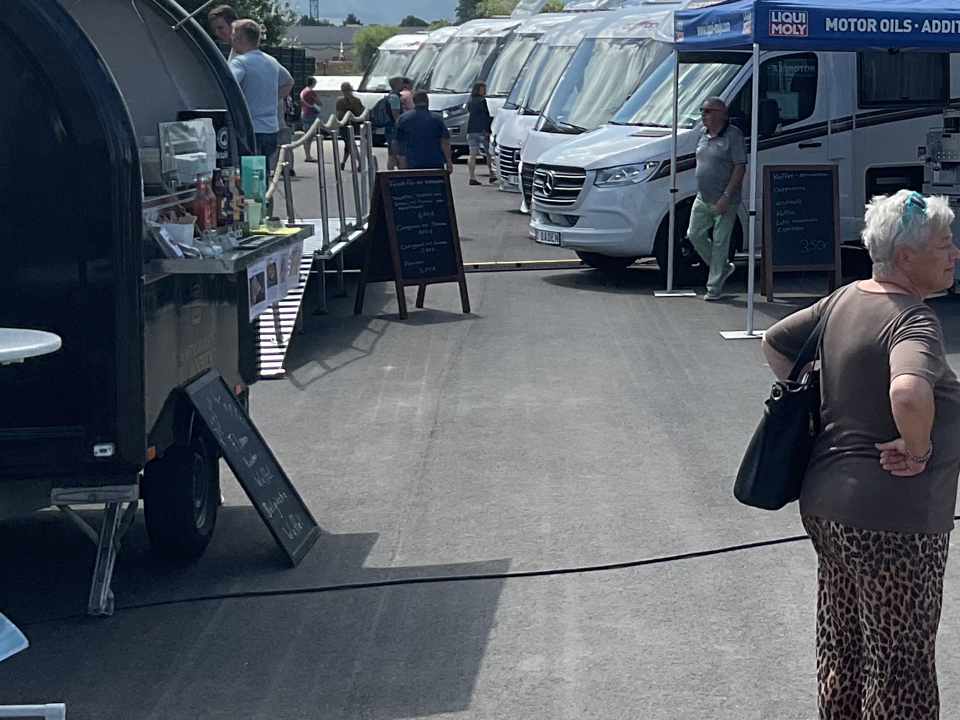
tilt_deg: -3.6
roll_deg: +0.8
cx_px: 1050
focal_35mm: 74
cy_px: 176
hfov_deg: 24.6
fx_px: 2052
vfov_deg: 19.7
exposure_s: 1/1786
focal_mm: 3
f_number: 1.8
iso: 16
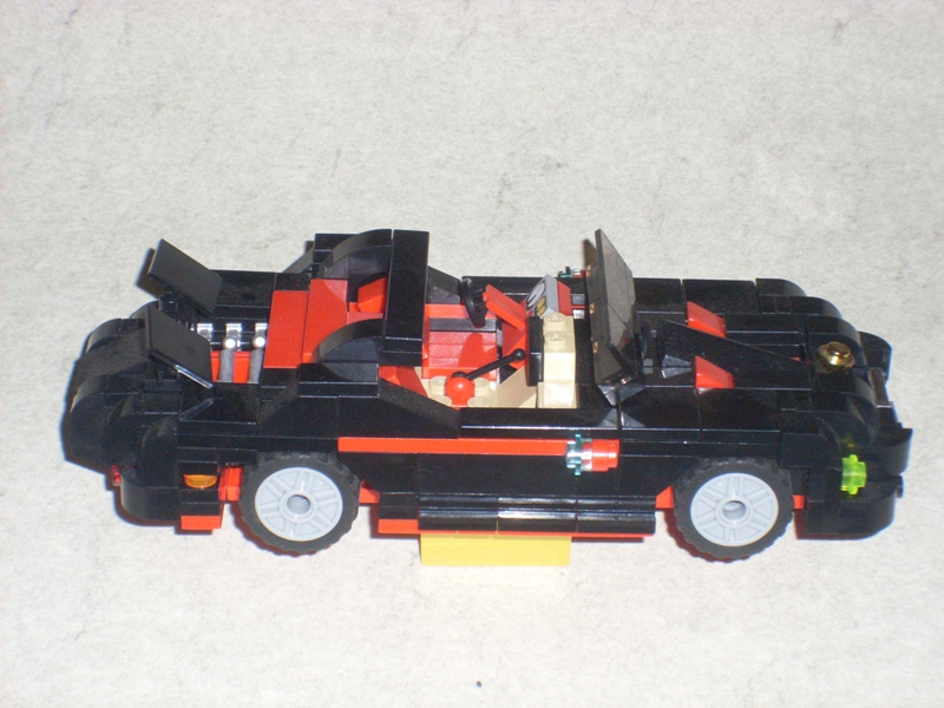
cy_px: 354
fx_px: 3109
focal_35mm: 114
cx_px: 472
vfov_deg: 13.0
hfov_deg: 17.3
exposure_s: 1/90
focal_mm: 18.9
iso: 240
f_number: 14.1
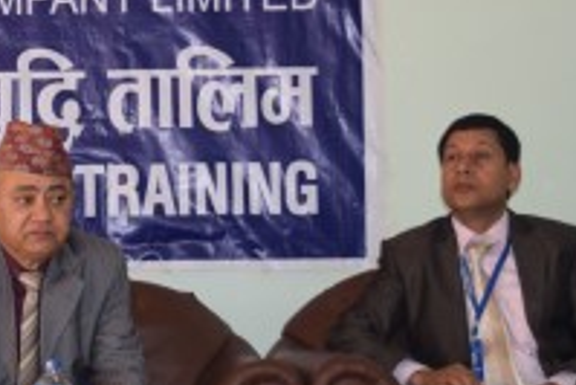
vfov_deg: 10.1
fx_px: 2174
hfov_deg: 14.6
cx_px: -110
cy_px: 289
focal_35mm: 136
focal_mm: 25
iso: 900
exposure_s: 1/60
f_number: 4
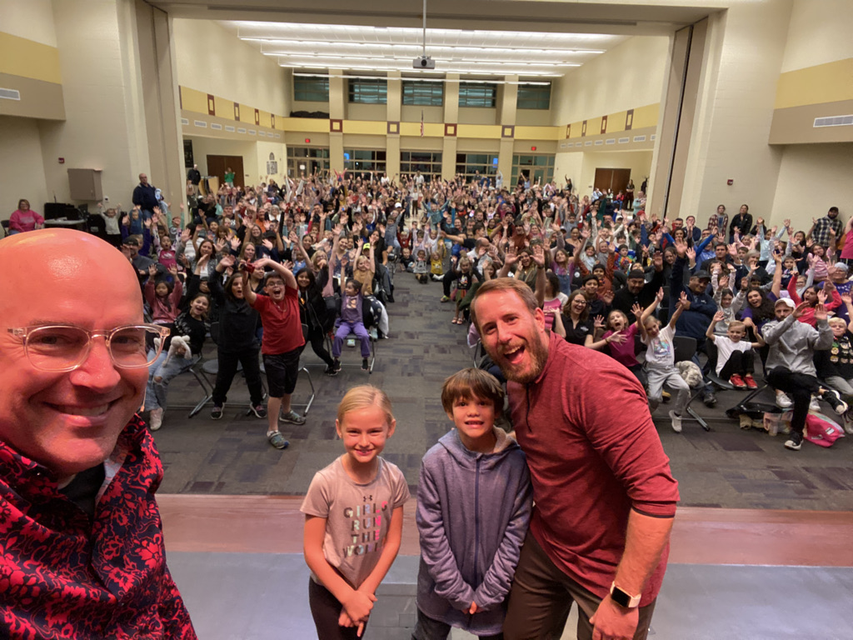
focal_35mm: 23
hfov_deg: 73.9
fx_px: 567
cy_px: 320
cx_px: 426
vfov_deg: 58.9
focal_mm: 2.71
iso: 320
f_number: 2.2
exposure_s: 1/60
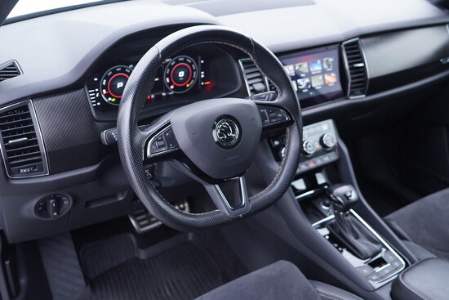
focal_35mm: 36
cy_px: 150
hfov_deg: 53.1
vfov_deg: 36.9
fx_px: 449
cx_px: 224
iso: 400
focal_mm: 24
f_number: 2.8
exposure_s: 1/40
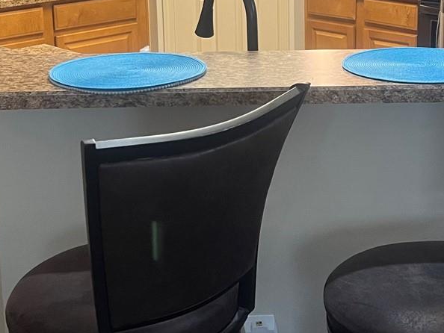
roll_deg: +1.1
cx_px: 245
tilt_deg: -12.5
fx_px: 898
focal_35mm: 70
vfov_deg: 20.6
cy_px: 42
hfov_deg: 27.7
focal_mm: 5.7
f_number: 1.5
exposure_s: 1/60
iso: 160
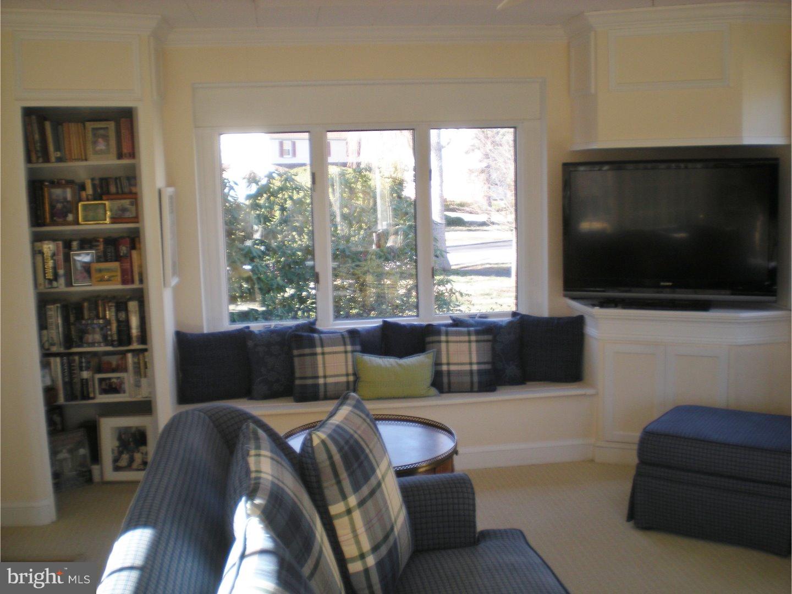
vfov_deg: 37.7
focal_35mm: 38
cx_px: 396
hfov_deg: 49.0
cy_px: 297
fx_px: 869
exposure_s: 1/58.2
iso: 66
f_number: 3.1
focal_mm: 6.3
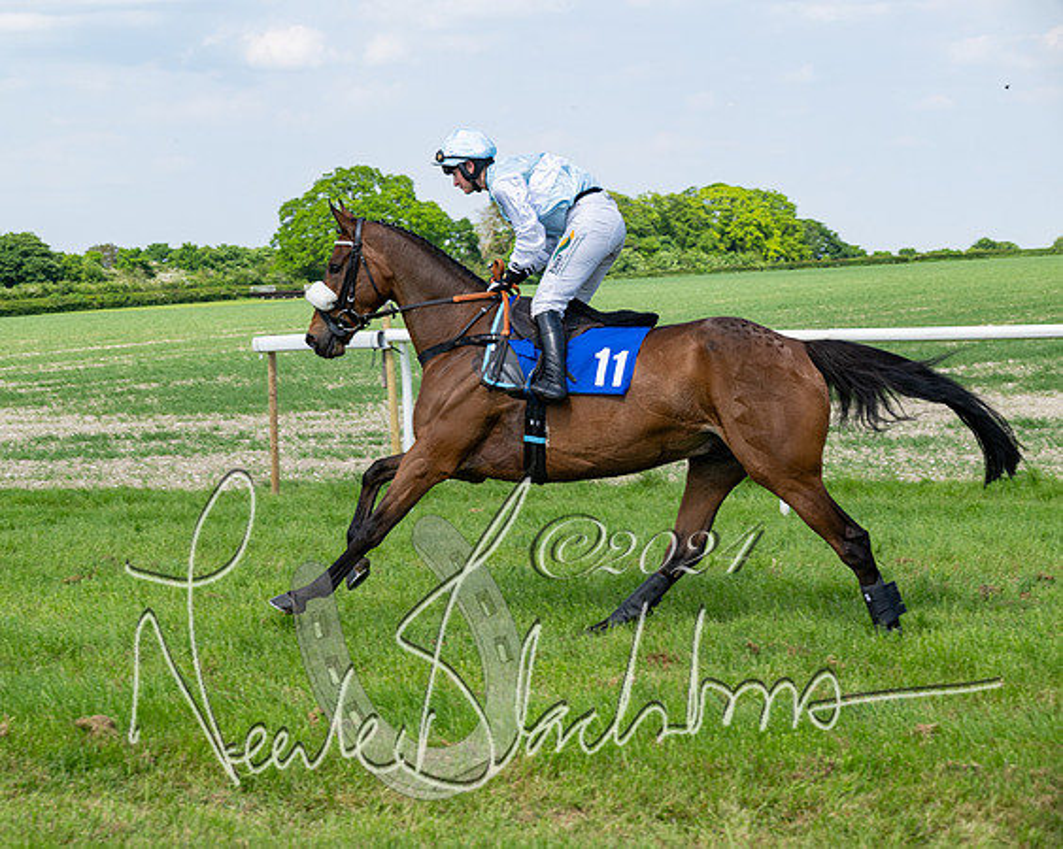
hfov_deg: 24.1
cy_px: 425
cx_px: 425
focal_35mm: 79
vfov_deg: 19.4
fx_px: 2481
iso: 200
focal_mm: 70
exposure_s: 1/1000
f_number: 5.6
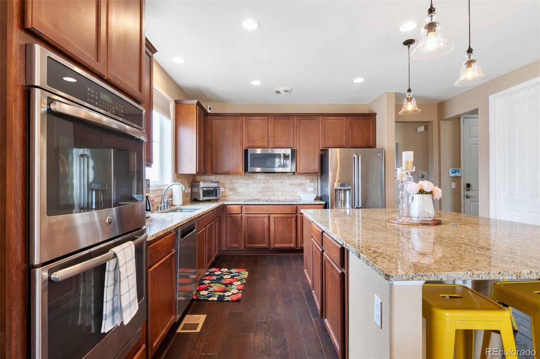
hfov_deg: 93.3
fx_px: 255
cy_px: 180
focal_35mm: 17
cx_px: 270
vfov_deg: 70.3
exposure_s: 1/4
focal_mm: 17
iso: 400
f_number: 8
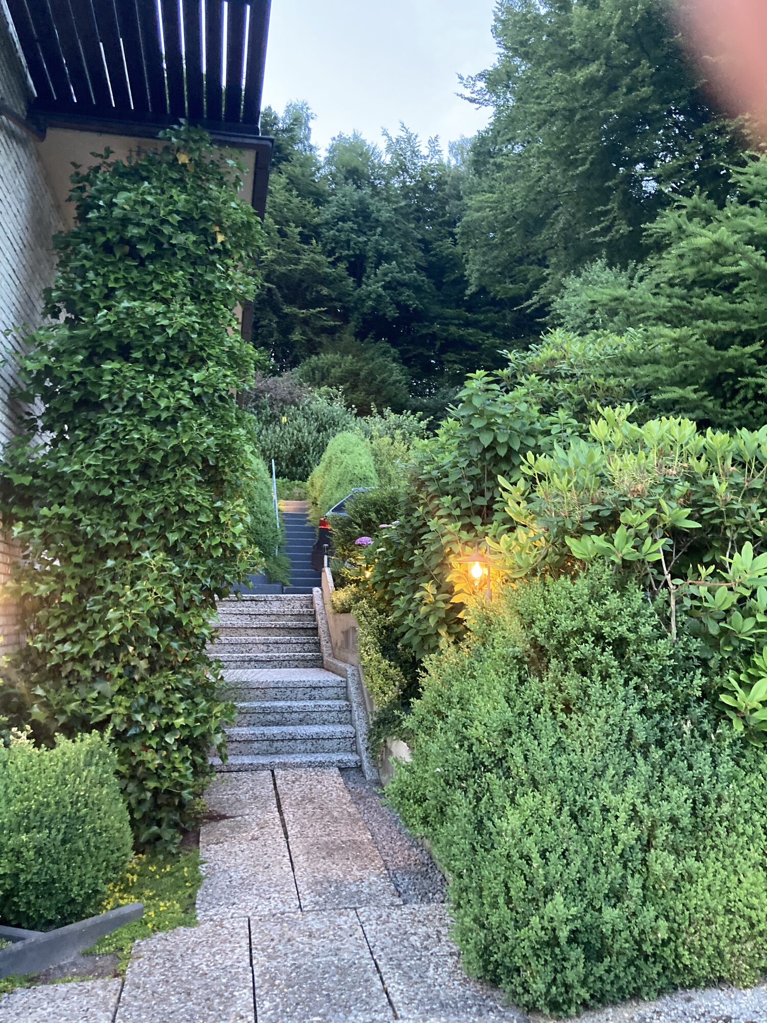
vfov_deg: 63.4
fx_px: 827
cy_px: 512
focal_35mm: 28
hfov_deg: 49.7
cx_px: 384
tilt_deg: +9.4
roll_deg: -1.8
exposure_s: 1/30
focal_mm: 3.99
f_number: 1.8
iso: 500
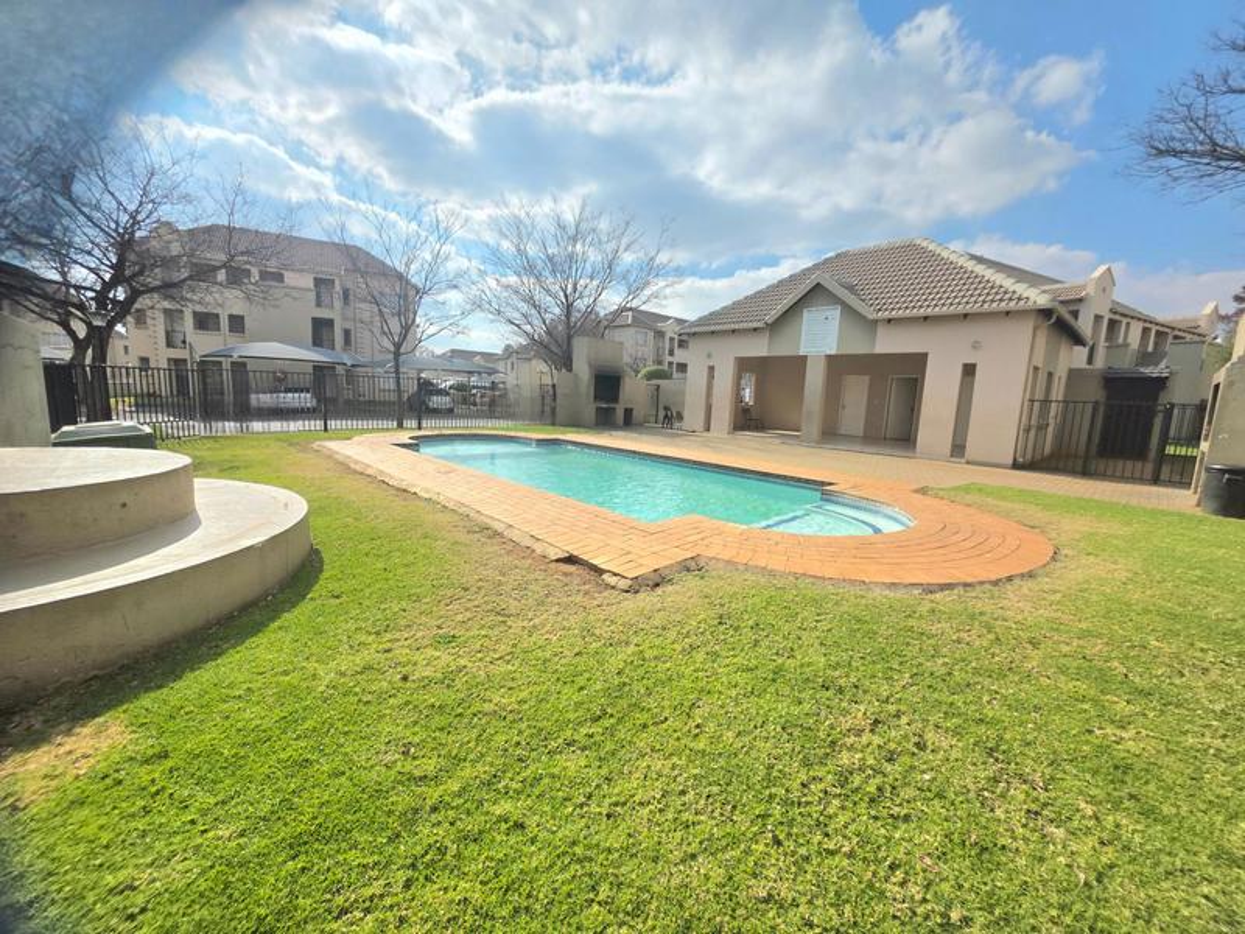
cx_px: 622
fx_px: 468
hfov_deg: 106.2
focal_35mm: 13
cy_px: 467
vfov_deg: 89.9
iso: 40
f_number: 1.9
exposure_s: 1/5000
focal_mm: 2.2
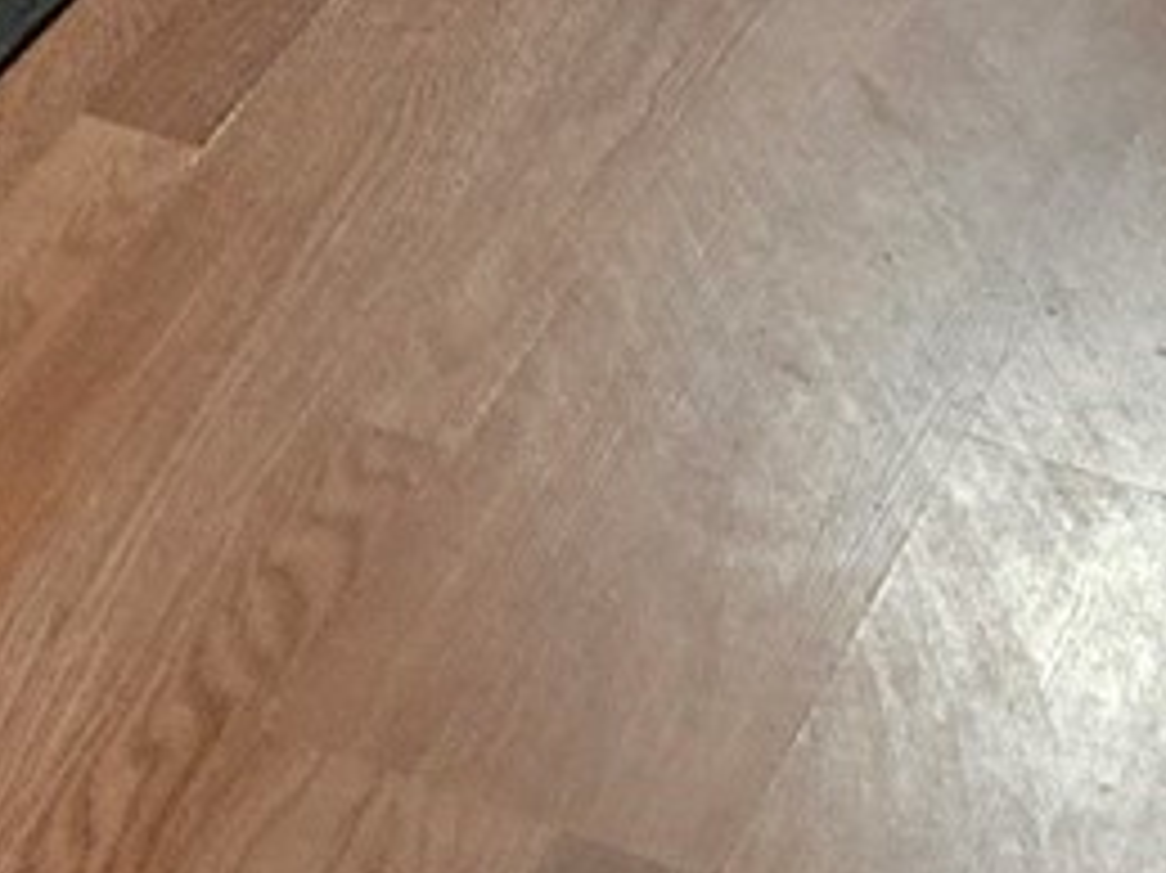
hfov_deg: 10.3
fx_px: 6128
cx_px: -819
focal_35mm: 182
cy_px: -2025
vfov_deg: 7.0
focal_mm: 5.4
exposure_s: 1/120
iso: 1000
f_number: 1.8
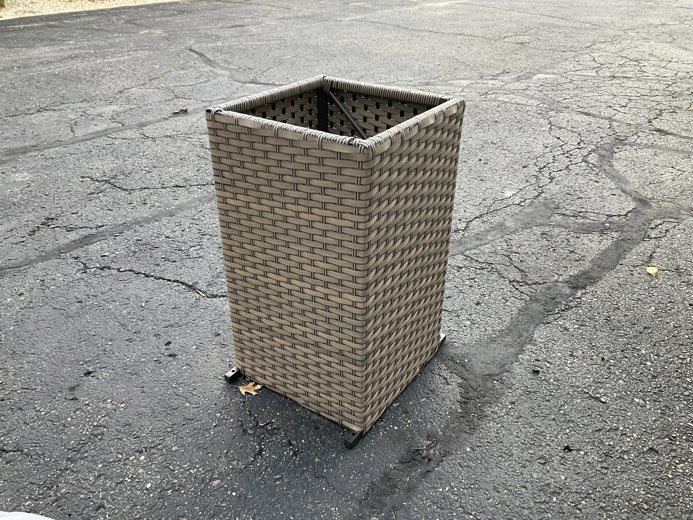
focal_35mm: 29
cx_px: 346
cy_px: 260
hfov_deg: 61.7
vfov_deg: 48.2
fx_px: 581
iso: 40
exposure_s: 1/122
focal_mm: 3
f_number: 1.8
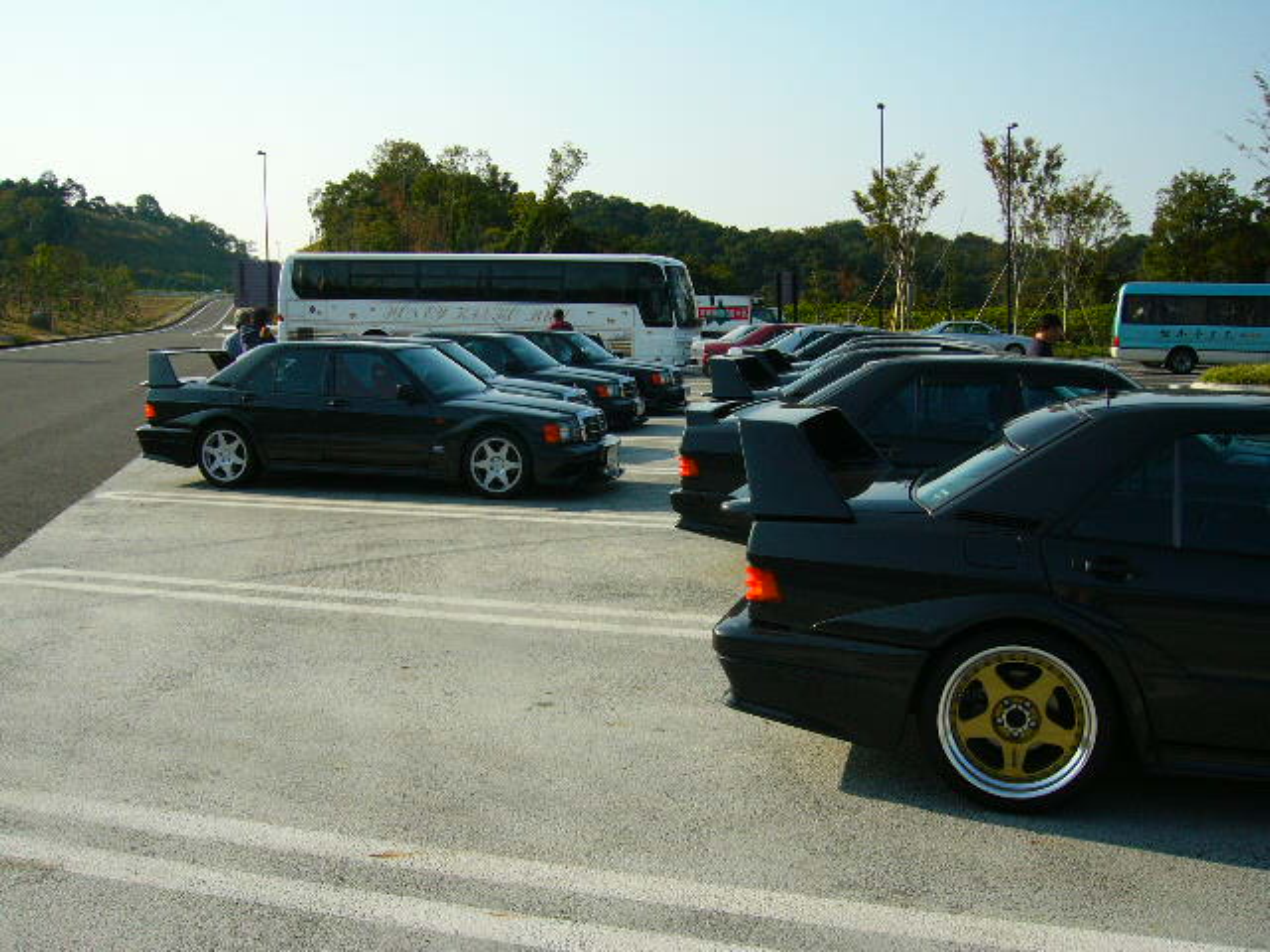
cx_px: 635
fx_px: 1284
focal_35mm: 35
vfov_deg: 40.7
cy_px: 476
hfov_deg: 52.6
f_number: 8
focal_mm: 5.8
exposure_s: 1/125
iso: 50
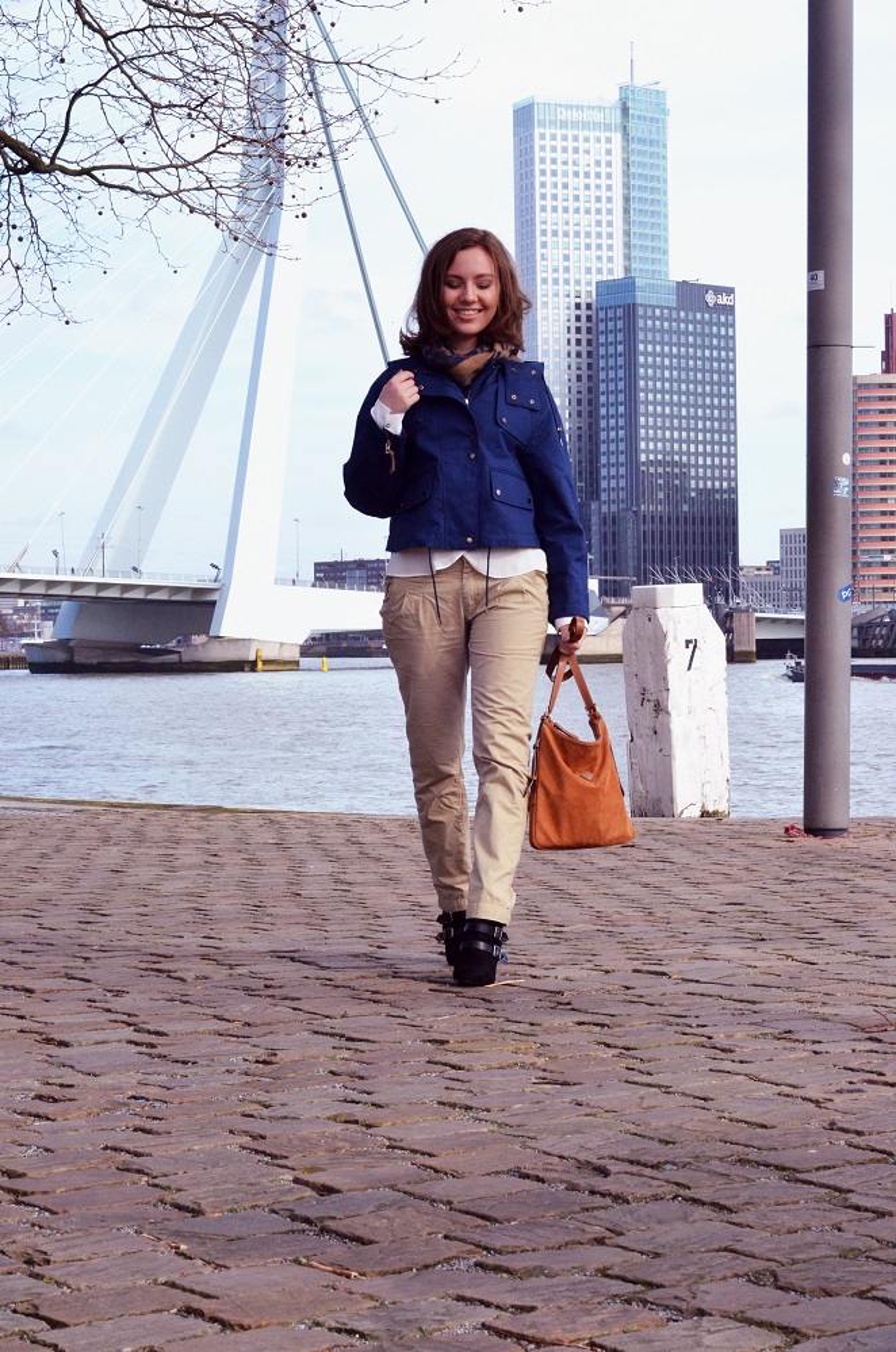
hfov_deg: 18.1
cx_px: 448
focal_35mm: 75
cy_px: 676
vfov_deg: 27.0
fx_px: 2812
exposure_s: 1/800
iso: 2000
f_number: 14
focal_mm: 50
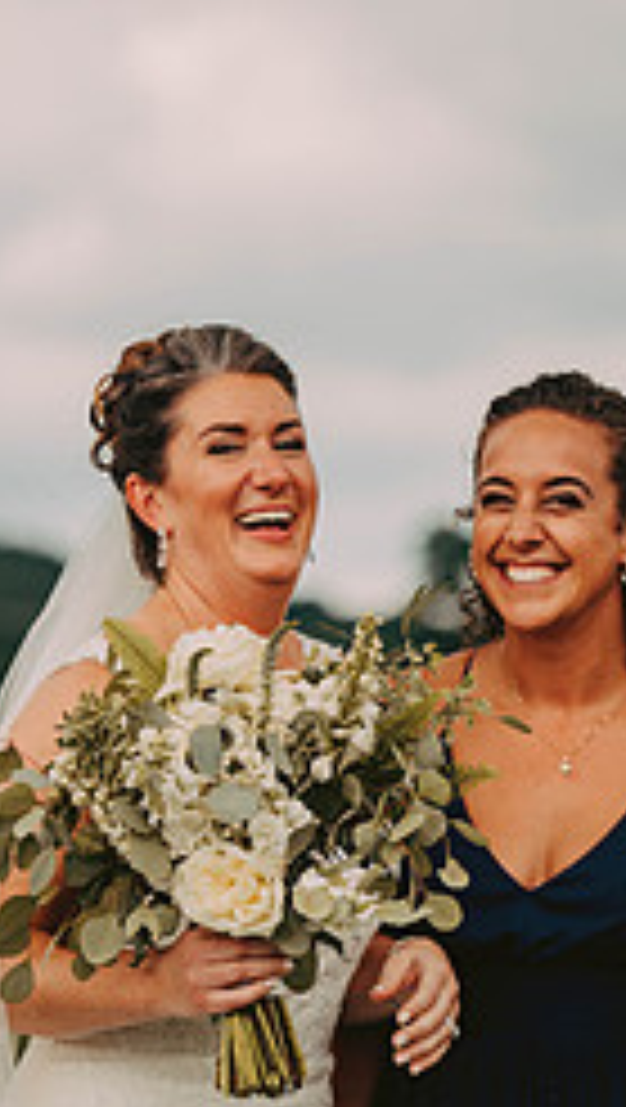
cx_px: 405
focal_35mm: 222
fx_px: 6529
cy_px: 756
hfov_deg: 5.5
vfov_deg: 9.7
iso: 200
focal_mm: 116
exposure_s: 1/800
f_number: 2.8
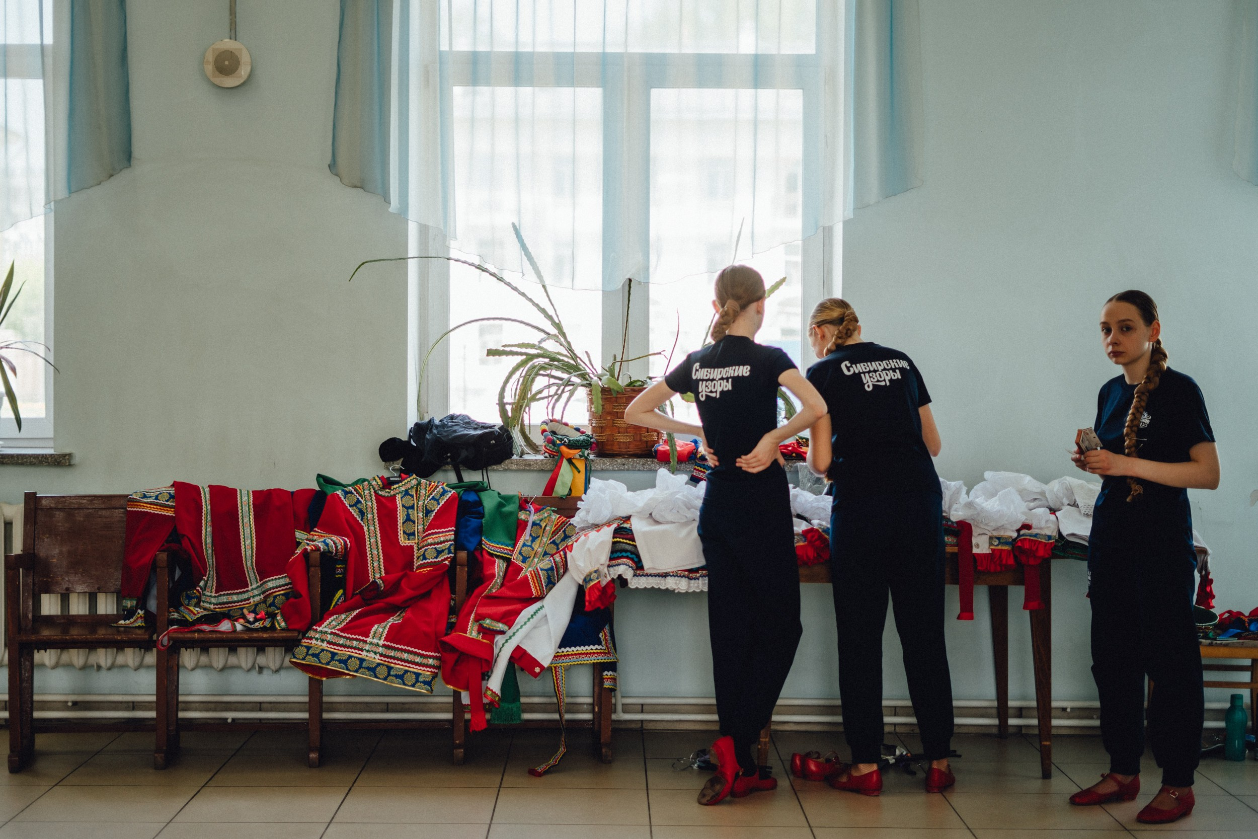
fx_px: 1800
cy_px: 415
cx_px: 643
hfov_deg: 38.5
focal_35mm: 52
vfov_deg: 26.2
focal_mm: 50
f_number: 1.8
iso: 125
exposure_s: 1/250
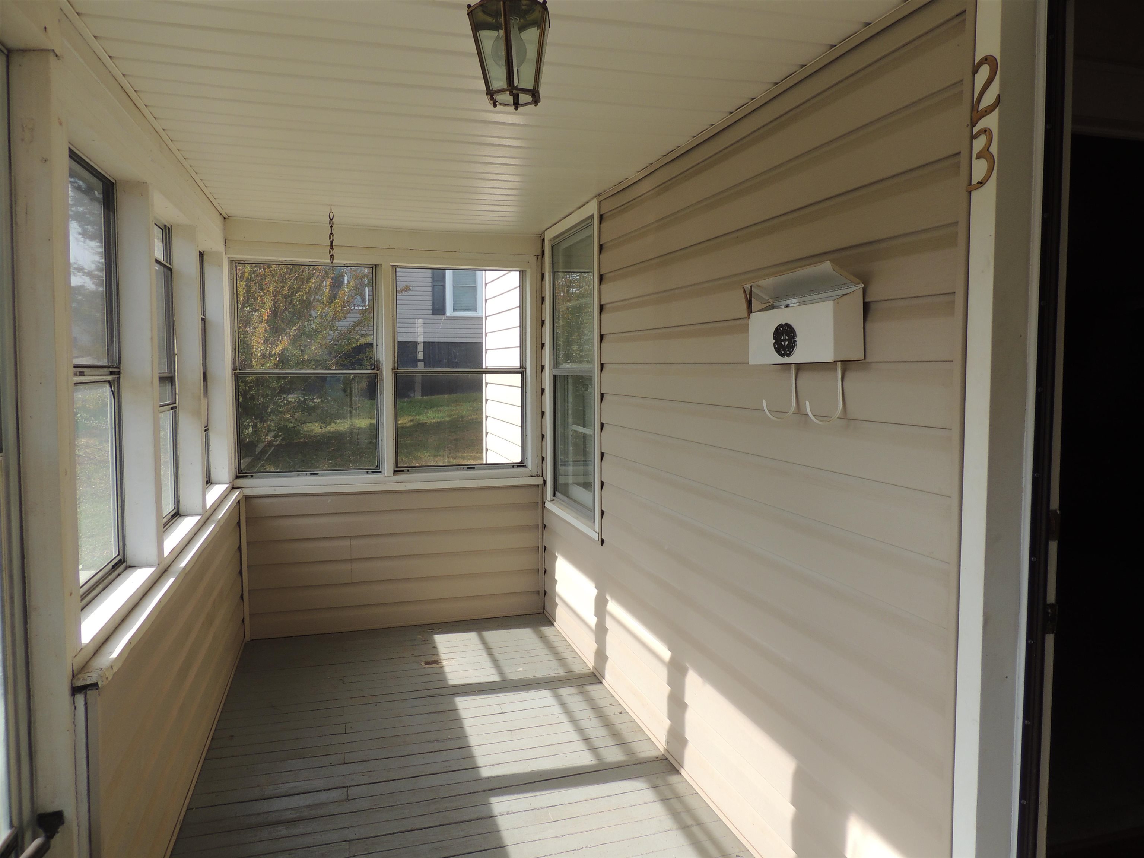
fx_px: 793
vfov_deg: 56.8
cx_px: 572
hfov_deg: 71.6
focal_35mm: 24
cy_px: 429
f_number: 3
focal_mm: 4.3
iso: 100
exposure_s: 1/500
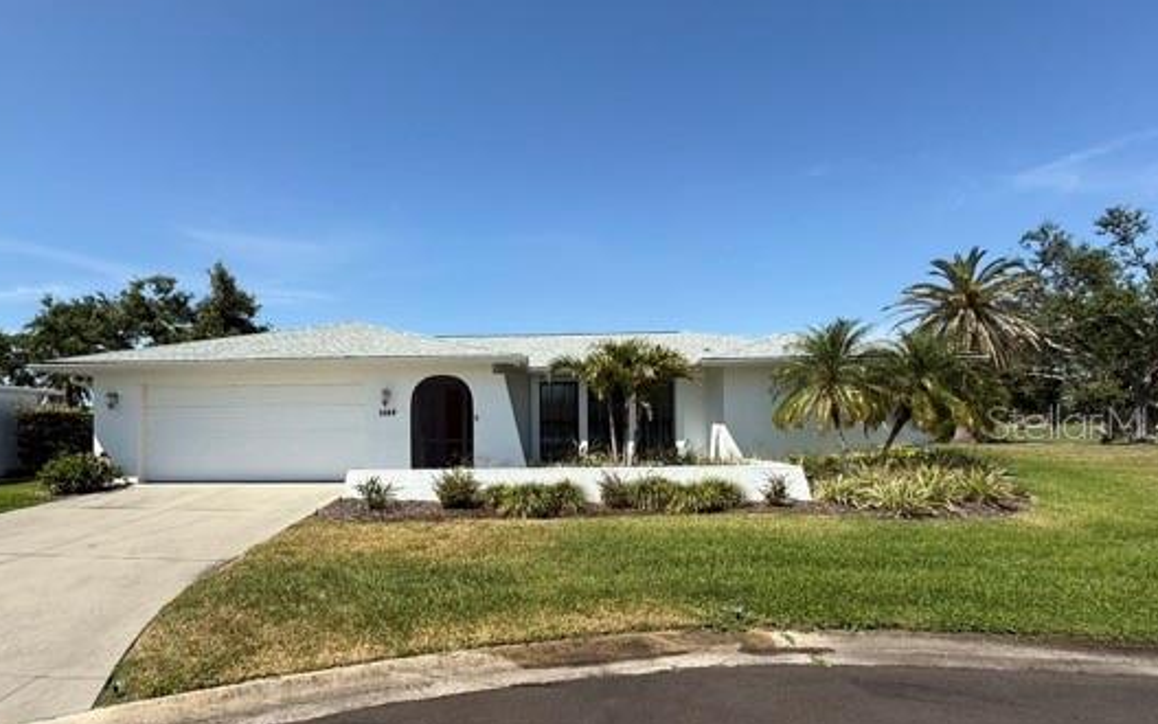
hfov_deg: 90.4
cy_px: 421
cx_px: 491
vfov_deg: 64.6
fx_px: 568
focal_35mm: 18
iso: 50
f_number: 2.2
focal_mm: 2.22
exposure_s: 1/2410
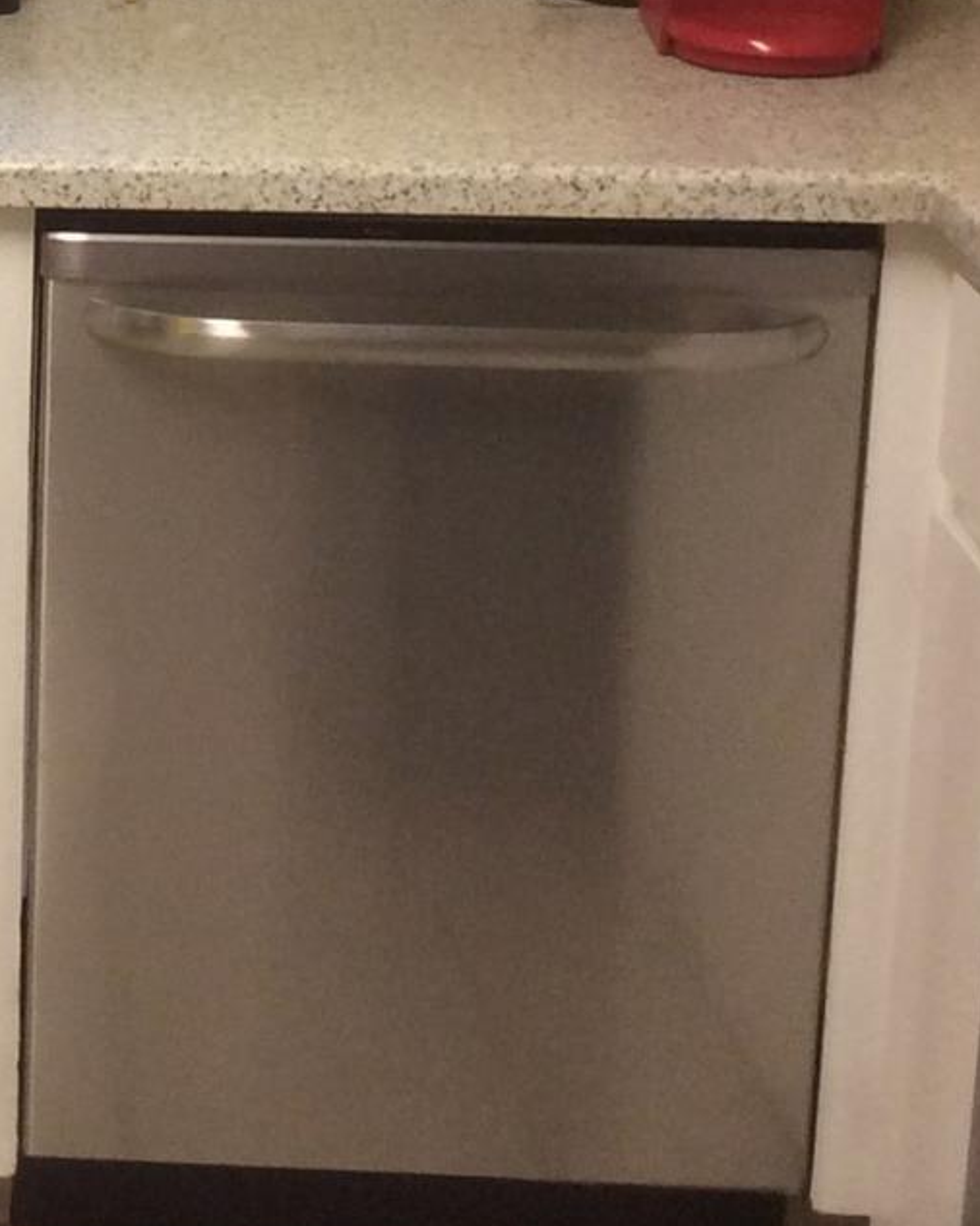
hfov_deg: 14.7
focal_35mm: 99
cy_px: 62
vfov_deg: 18.9
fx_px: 3591
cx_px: -395
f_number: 2.4
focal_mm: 3.3
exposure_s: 1/24
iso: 80
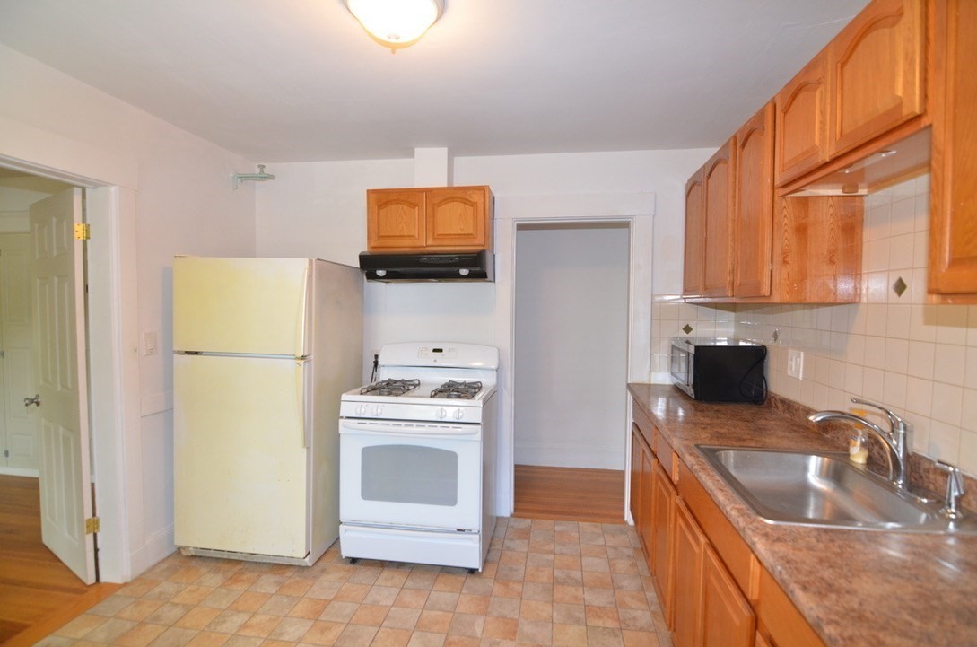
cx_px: 488
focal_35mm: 18
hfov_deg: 90.1
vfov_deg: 67.1
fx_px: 487
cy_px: 324
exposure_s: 1/60
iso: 800
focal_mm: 12
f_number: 4
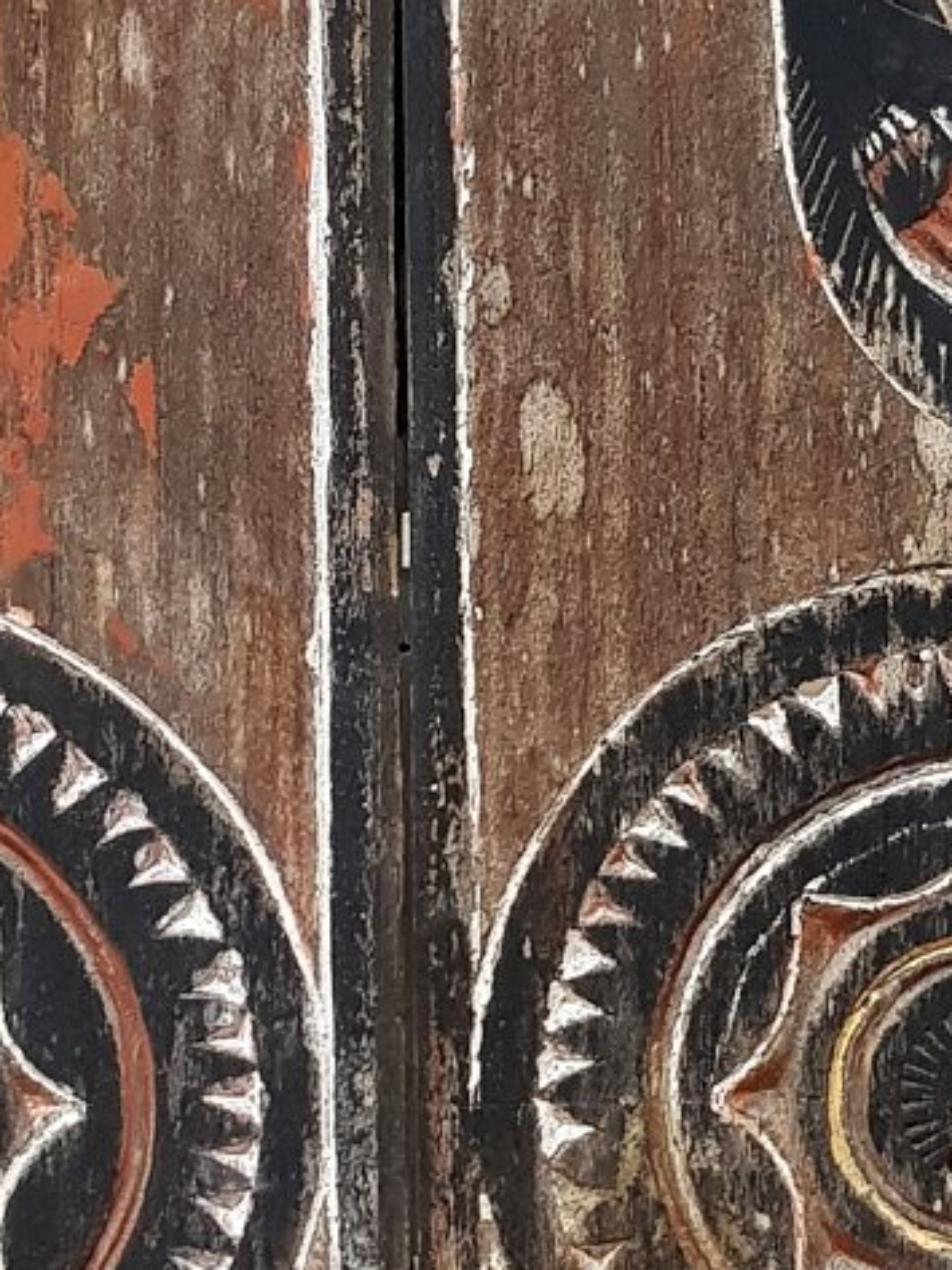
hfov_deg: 22.2
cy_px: 510
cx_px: 383
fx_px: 2419
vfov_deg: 29.3
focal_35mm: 66
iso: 250
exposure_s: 1/20
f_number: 1.7
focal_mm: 4.3
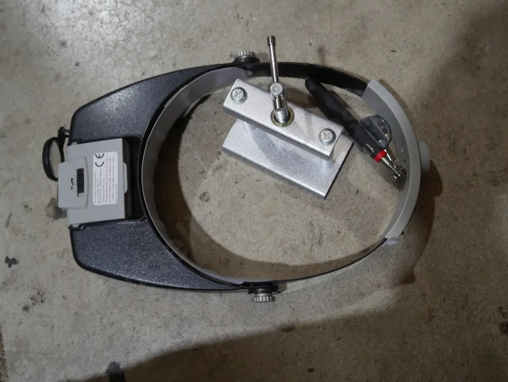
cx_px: 254
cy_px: 191
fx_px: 587
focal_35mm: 40
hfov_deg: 46.8
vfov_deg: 36.0
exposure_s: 1/60
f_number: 4.5
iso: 200
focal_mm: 20
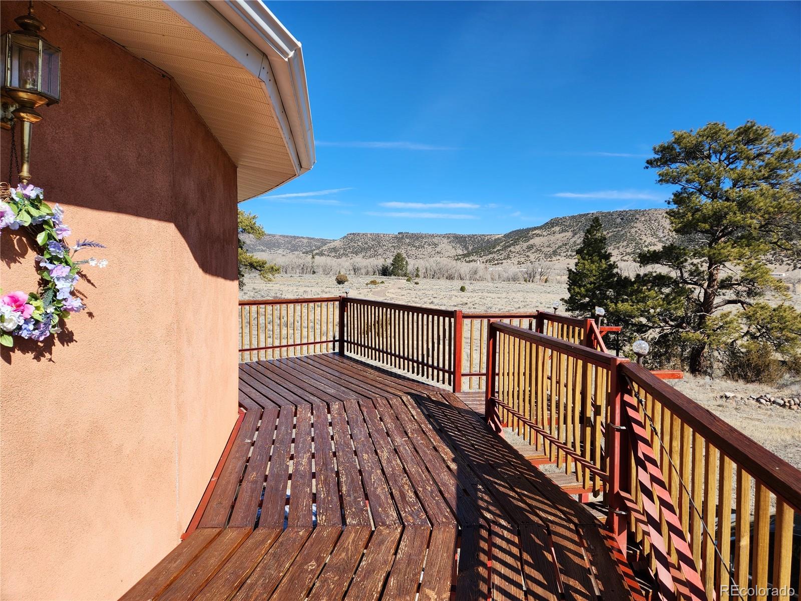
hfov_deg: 73.9
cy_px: 300
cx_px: 400
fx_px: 532
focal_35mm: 23
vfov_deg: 58.9
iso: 20
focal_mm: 5.4
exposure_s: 1/1437
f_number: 1.8
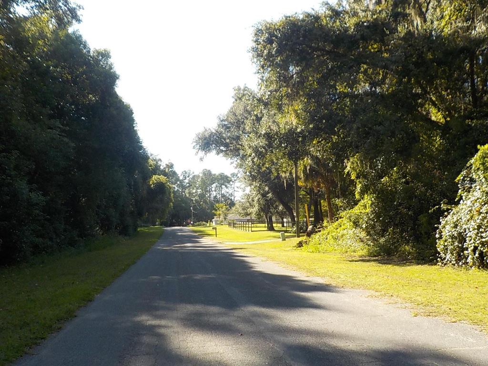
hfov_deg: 60.0
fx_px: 423
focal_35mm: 30
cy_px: 183
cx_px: 244
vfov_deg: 46.8
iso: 125
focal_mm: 4.1
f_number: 3.3
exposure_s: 1/400
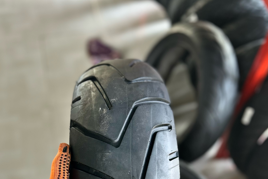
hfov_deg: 47.4
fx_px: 305
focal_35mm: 41
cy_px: 201
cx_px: 126
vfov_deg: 29.2
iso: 80
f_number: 1.5
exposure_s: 1/50
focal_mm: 5.7
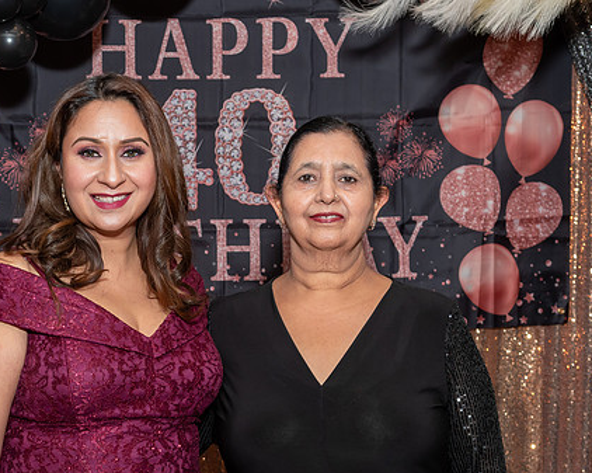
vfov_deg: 20.1
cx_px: 143
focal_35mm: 76
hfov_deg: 24.8
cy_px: 291
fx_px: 1331
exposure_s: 1/250
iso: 400
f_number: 5.6
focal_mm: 31
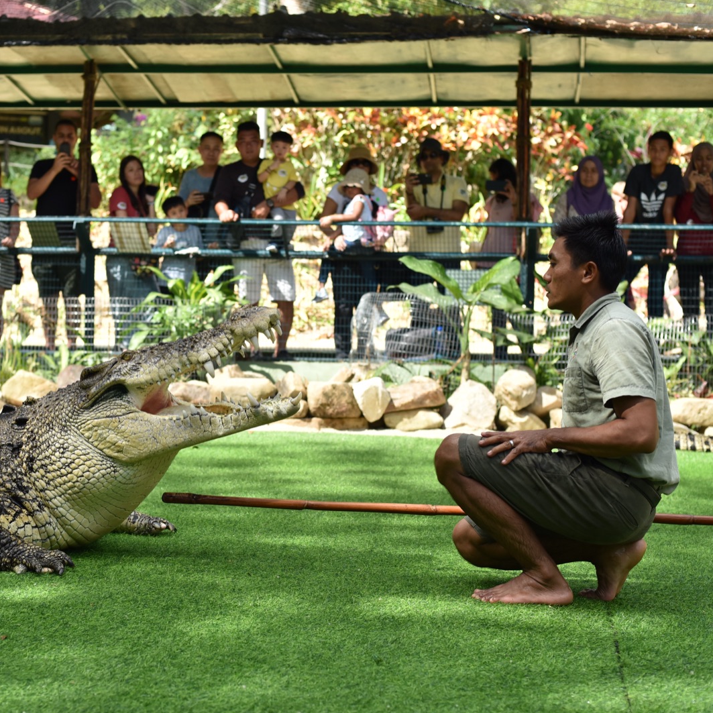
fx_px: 1491
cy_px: 357
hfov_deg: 26.8
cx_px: 268
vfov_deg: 26.9
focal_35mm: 64
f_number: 4
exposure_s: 1/1000
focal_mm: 50
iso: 500
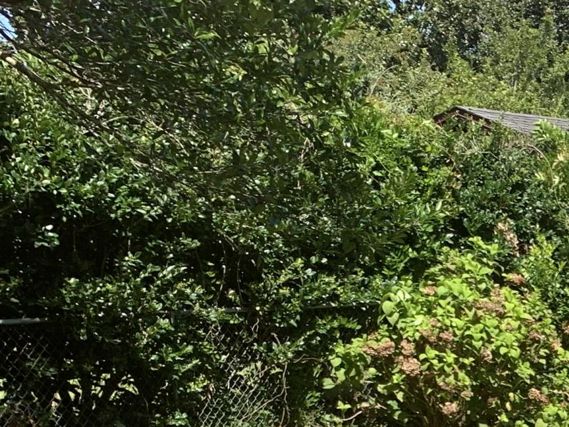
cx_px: 789
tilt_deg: -13.9
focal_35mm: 91
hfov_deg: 19.4
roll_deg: -1.5
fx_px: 1496
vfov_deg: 14.9
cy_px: 669
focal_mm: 4.25
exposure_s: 1/1250
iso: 25
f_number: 1.8
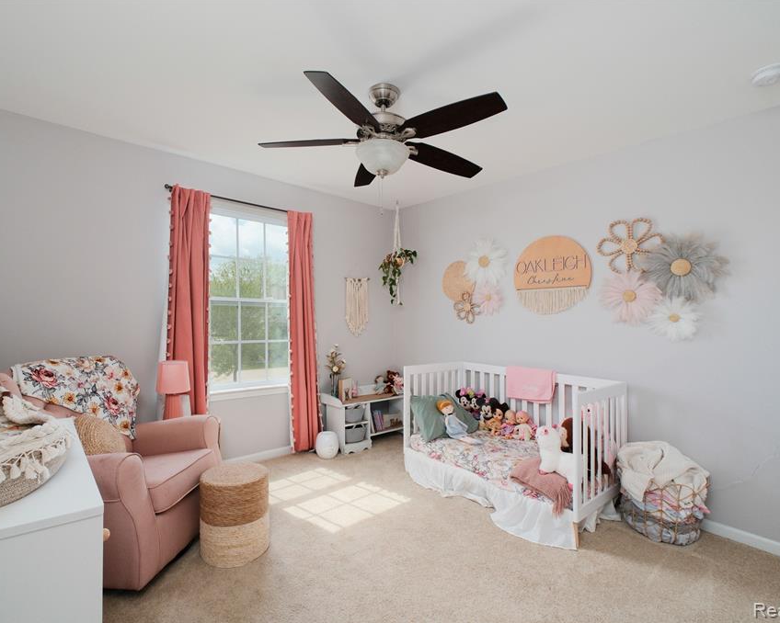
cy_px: 312
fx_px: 392
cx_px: 375
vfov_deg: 77.0
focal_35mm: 17
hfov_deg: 89.6
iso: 800
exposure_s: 1/250
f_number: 8
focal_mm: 10
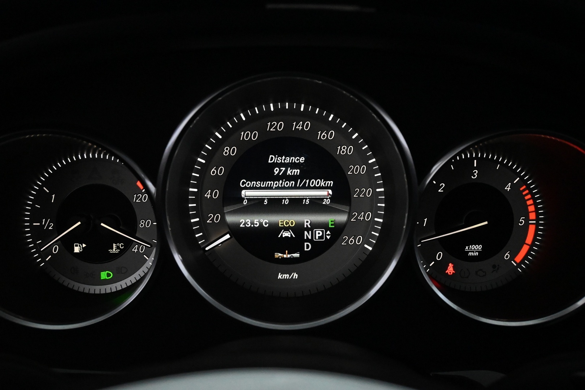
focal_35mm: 34
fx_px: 548
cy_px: 195
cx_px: 292
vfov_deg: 39.1
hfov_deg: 56.1
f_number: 5.6
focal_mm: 22.5
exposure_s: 1/125
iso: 6400
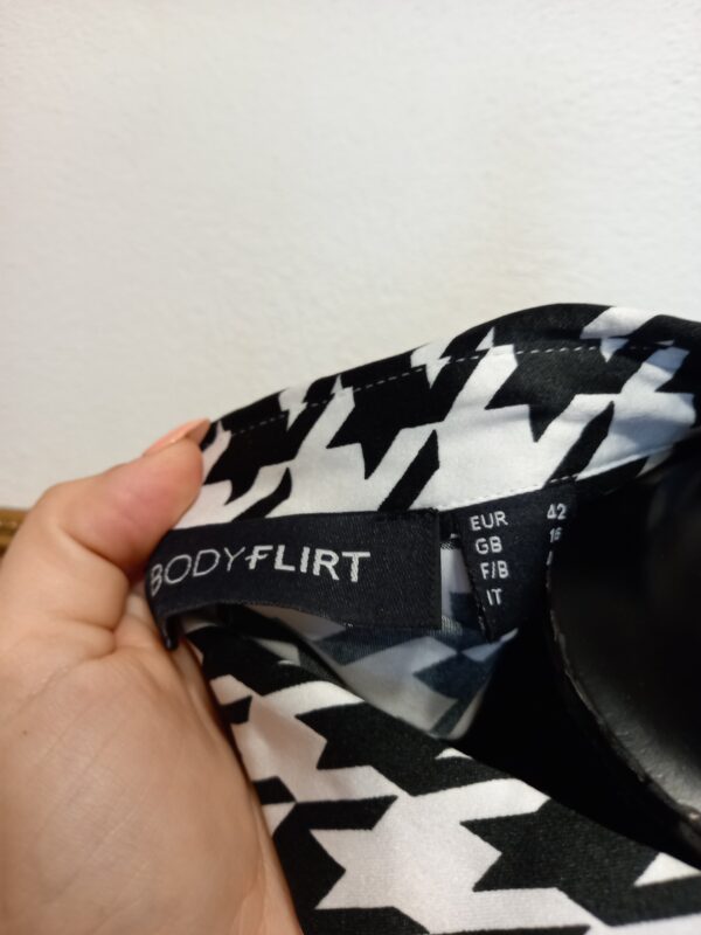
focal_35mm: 25
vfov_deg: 69.4
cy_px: 468
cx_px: 350
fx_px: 675
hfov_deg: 54.9
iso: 250
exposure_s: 1/33.3
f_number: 2
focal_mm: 4.6
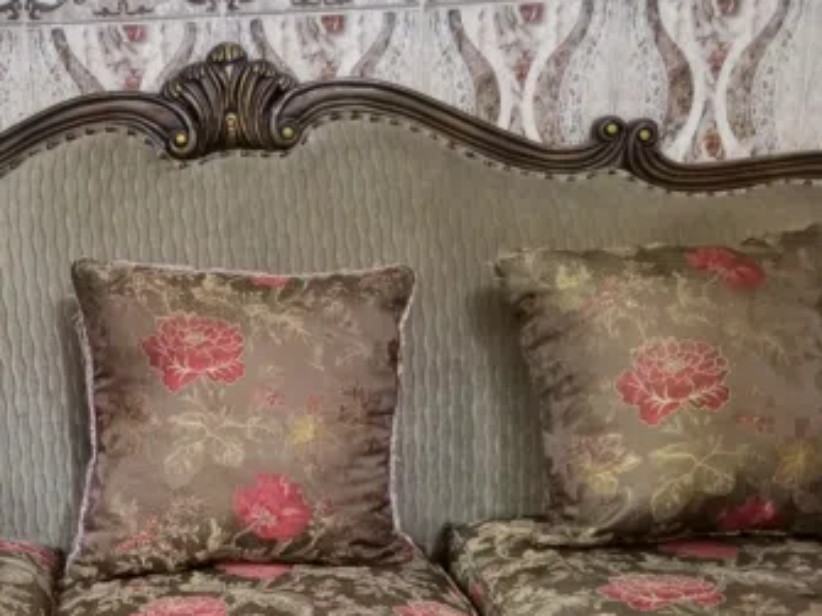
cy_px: 533
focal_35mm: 44
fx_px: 1044
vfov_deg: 31.6
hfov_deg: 41.2
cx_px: 167
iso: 2650
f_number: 1.6
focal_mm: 4.09
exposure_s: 1/25
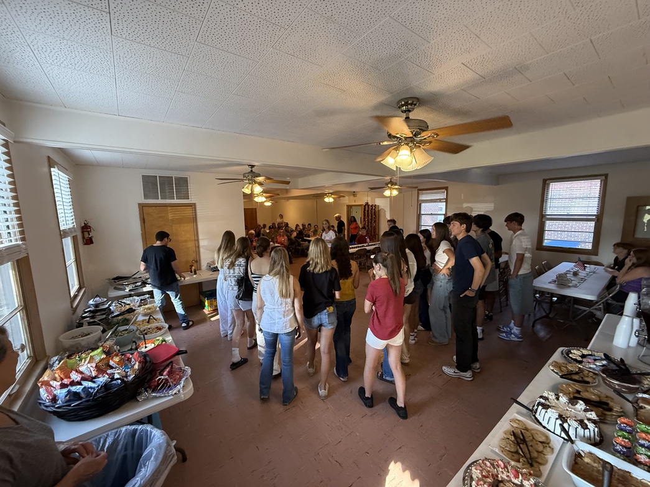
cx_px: 325
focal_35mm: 14
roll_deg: +1.6
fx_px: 263
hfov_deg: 102.1
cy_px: 244
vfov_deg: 85.7
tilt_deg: -6.8
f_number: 2.2
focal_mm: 2.22
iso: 500
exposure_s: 1/120
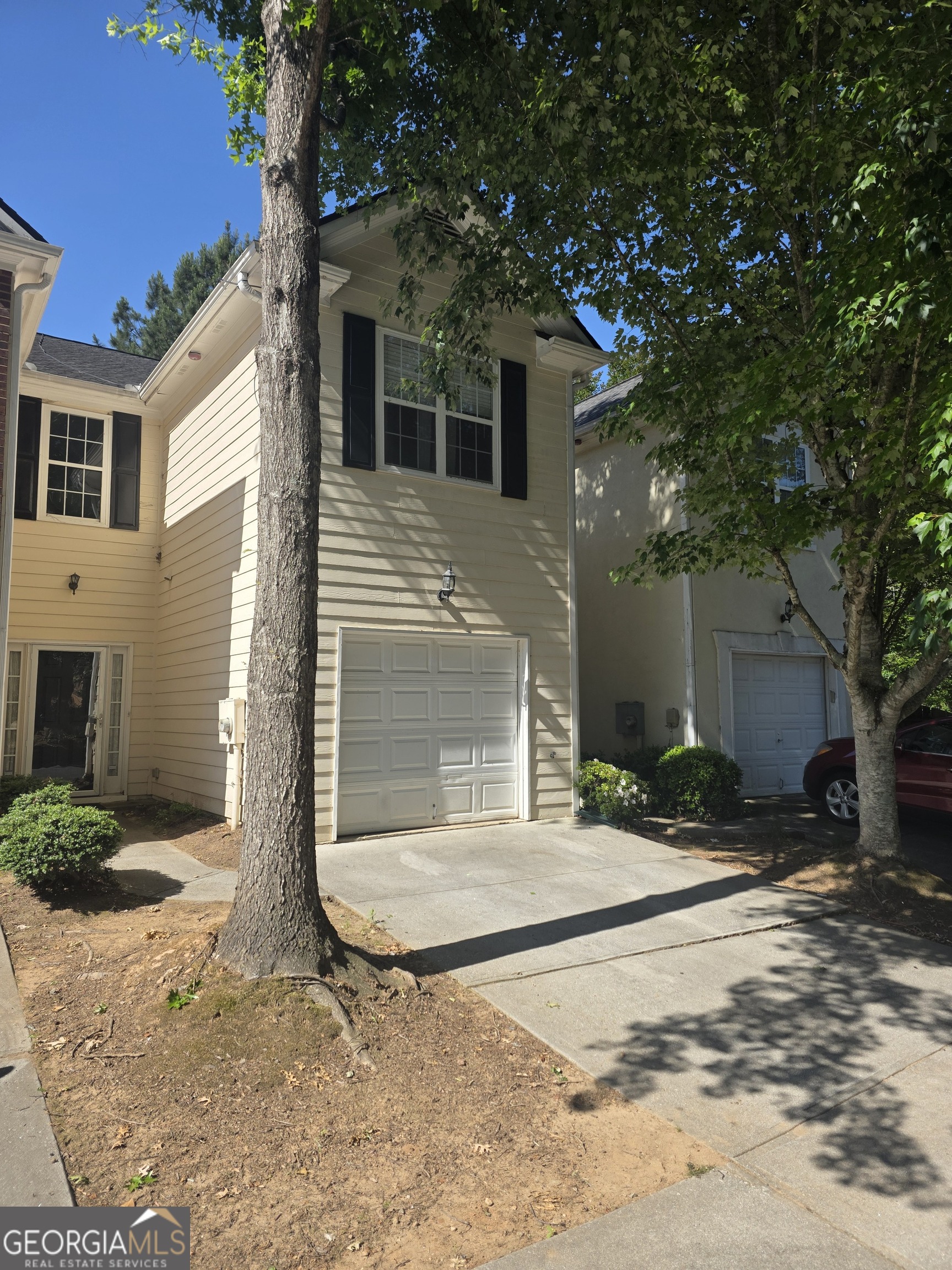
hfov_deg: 58.9
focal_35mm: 23
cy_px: 635
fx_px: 843
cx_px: 476
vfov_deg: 73.9
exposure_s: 1/3697
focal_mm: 6.3
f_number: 1.7
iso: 80
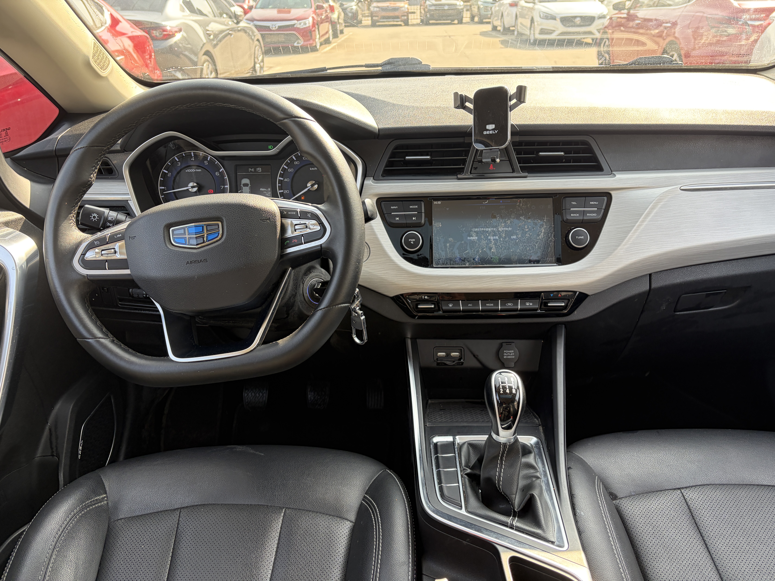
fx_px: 582
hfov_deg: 67.3
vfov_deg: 53.1
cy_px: 290
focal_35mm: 26
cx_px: 388
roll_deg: +1.8
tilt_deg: -27.2
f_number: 1.6
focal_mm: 5.96
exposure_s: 1/179
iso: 50
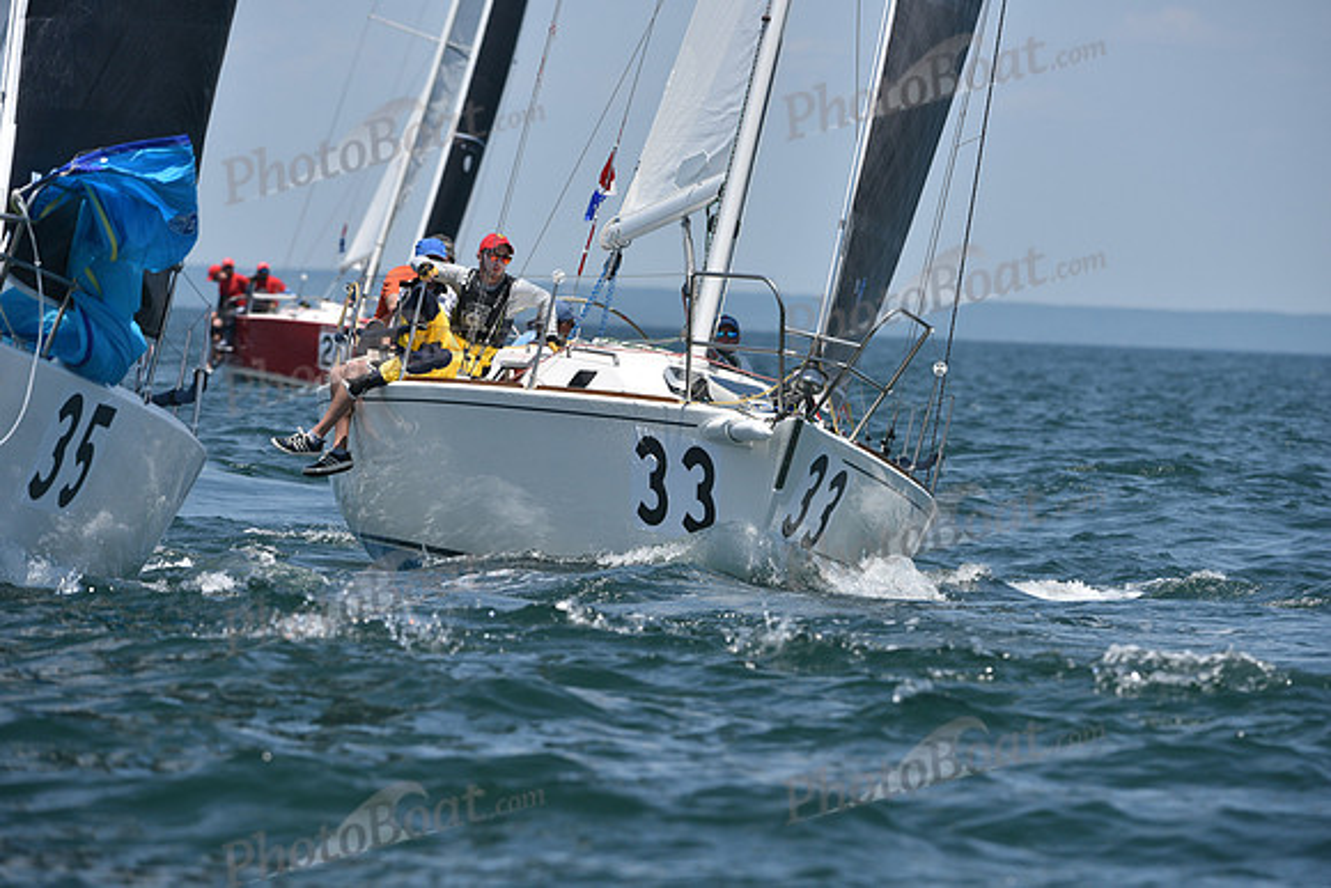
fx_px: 12203
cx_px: 666
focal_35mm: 330
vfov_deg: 4.2
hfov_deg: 6.2
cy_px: 444
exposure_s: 1/1600
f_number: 7.1
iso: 320
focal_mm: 330
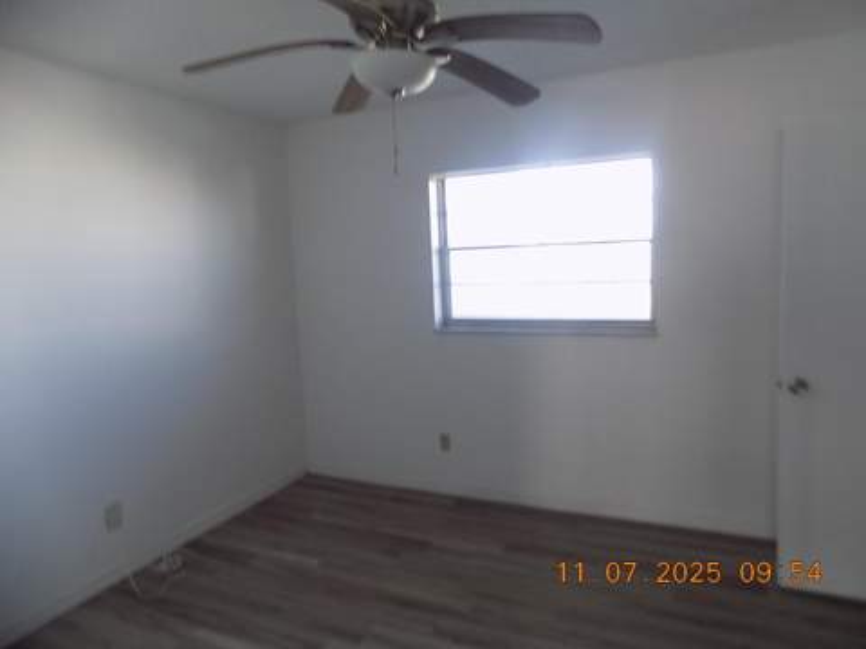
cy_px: 324
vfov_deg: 58.9
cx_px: 433
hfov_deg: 73.9
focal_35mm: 23
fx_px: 575
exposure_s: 1/30
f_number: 3.1
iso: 80
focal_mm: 4
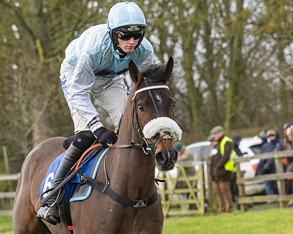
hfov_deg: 5.2
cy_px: 113
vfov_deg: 4.1
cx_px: 127
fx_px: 3234
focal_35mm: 373
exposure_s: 1/500
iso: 800
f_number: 5
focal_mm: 140
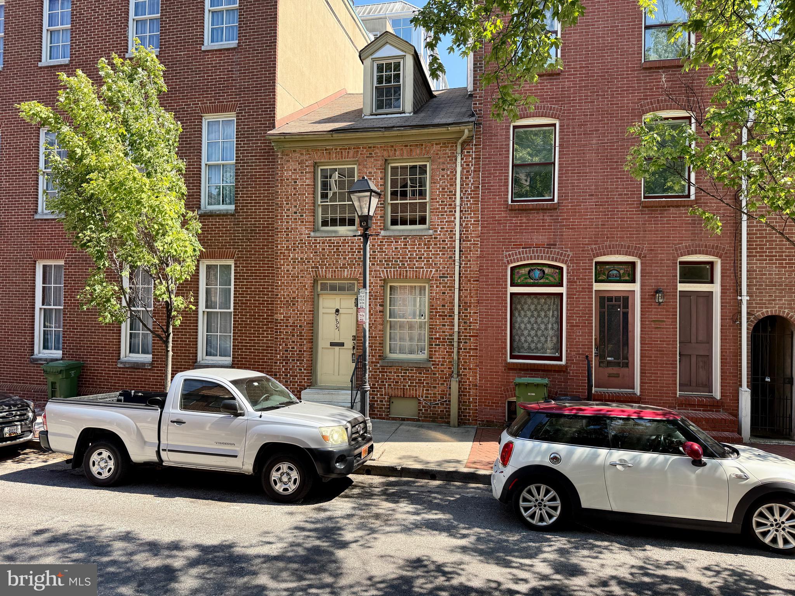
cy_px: 298
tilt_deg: +1.0
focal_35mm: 24
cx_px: 398
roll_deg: -0.6
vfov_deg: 56.8
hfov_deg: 71.6
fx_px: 551
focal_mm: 6.76
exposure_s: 1/1032
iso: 100
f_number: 1.78
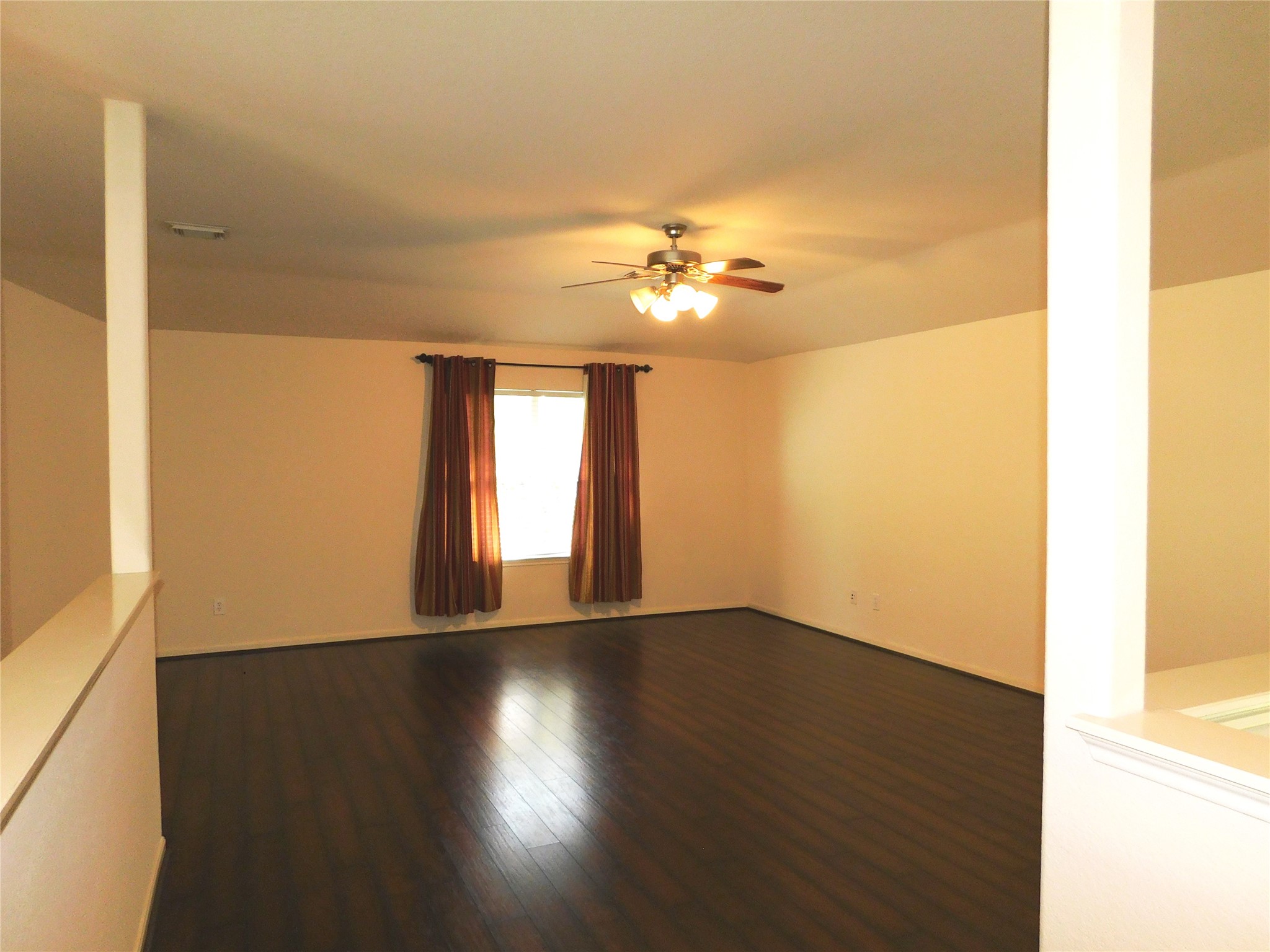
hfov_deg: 73.9
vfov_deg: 58.9
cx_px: 635
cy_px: 476
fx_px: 844
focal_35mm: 23
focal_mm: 4
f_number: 3
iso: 200
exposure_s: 1/30
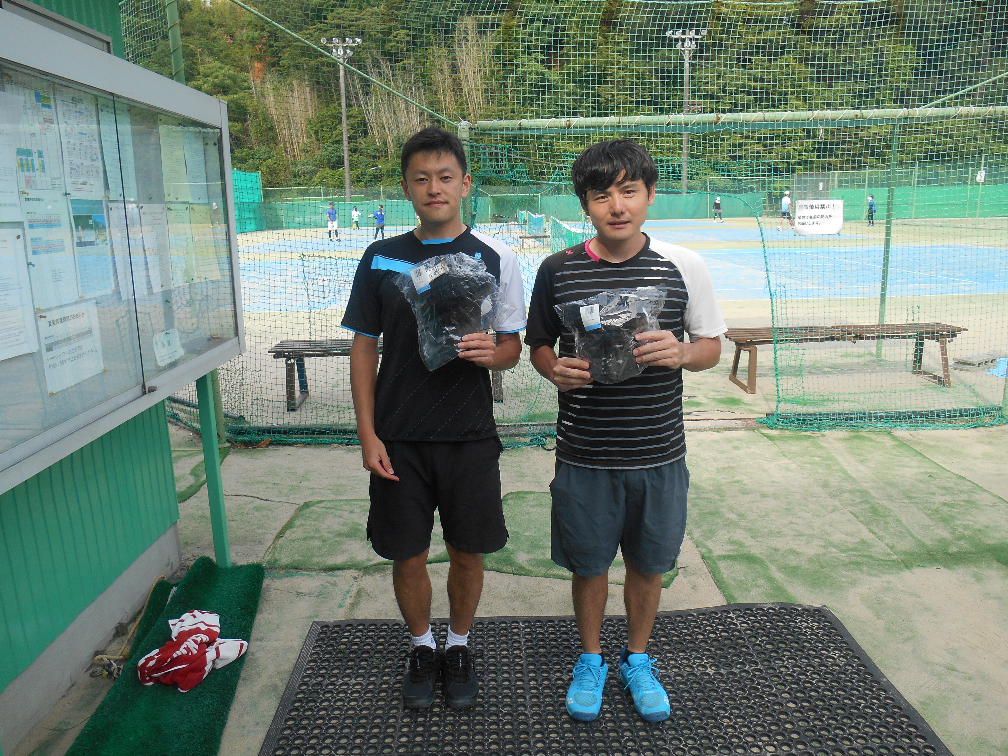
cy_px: 378
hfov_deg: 67.3
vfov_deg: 53.1
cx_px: 504
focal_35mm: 26
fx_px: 757
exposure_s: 1/250
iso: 80
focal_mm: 4.7
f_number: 3.4
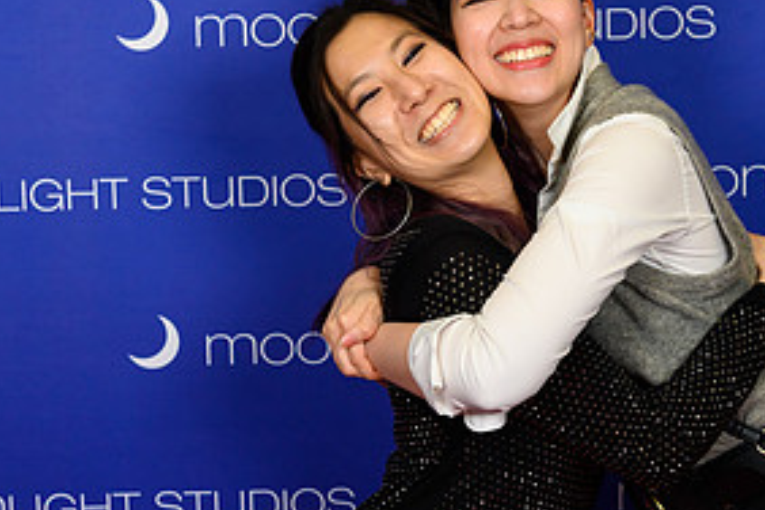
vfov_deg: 12.1
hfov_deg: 18.1
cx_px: 483
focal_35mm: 113
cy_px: 336
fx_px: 2401
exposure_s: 1/200
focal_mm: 55
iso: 800
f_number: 5
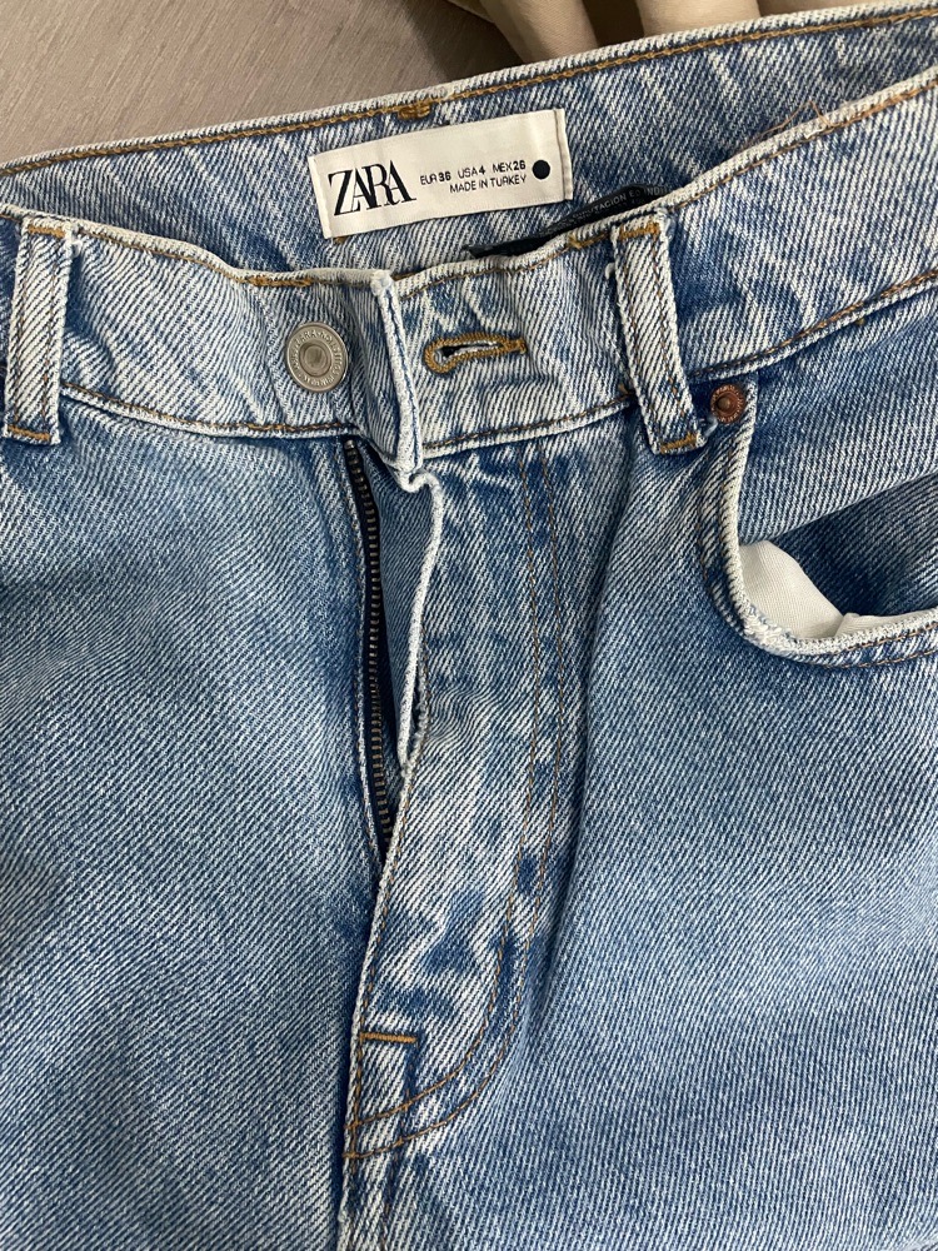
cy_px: 626
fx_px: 939
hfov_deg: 53.1
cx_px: 469
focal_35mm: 26
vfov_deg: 67.3
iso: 400
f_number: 1.6
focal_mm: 4.2
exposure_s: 1/50
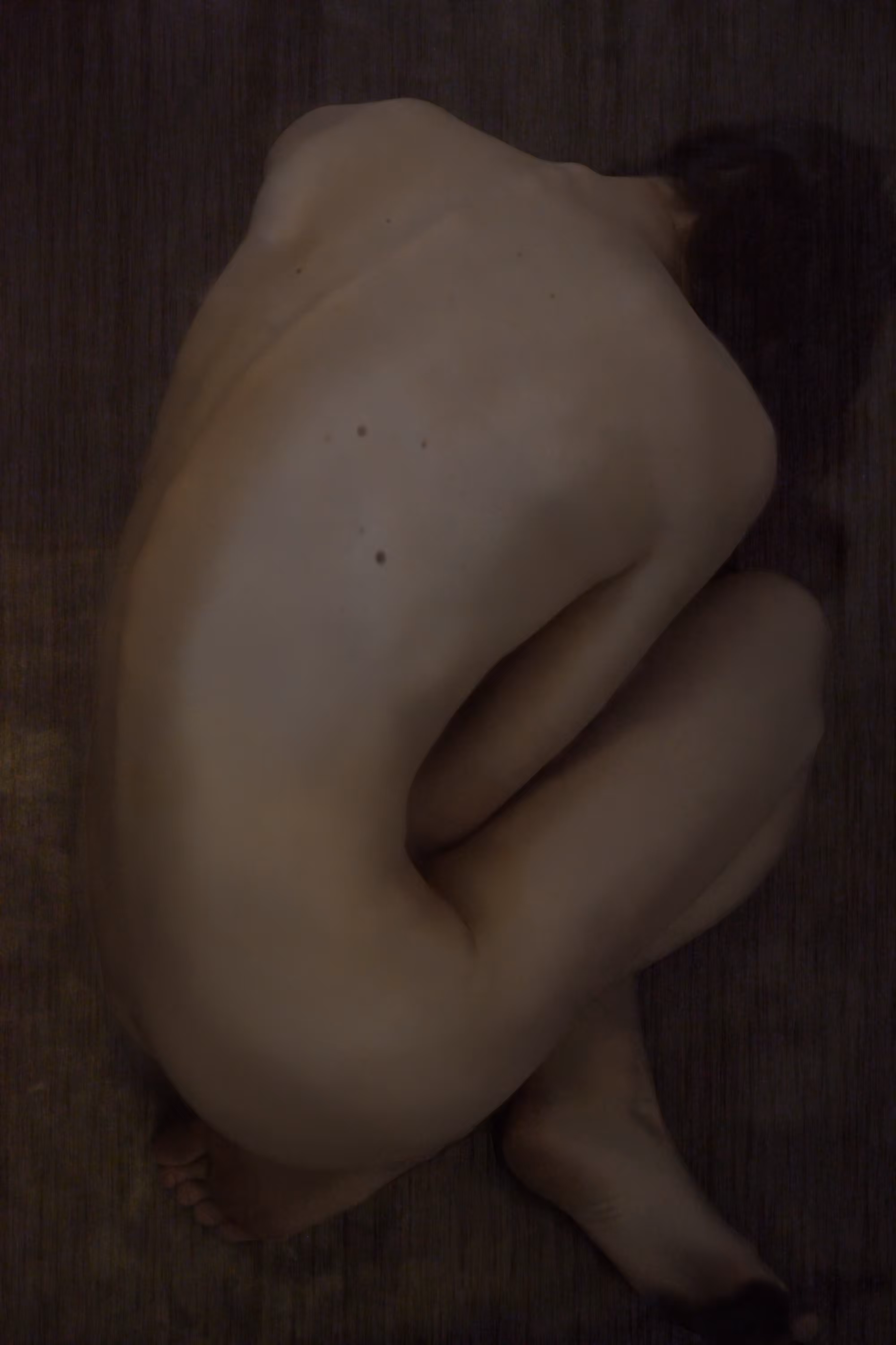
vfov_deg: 45.4
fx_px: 1605
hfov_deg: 31.2
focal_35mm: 43
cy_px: 672
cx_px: 448
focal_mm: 43
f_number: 2.8
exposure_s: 1/2000
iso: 12800
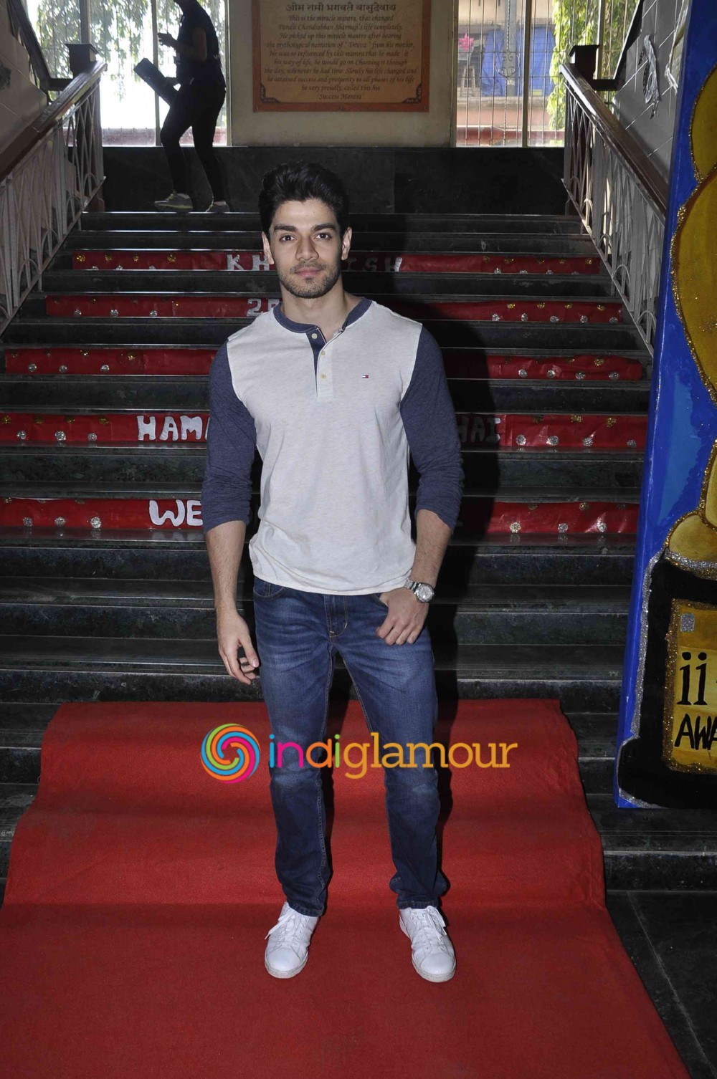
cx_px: 358
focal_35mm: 33
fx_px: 989
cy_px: 540
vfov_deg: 57.3
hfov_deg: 39.9
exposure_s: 1/200
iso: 400
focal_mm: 22
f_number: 5.6
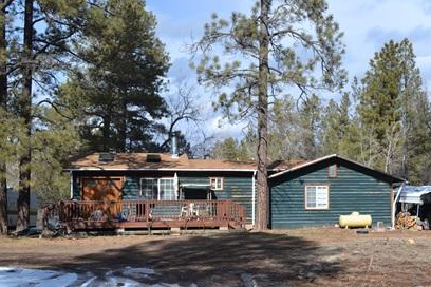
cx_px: 302
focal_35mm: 53
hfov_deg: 36.9
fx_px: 634
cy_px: 171
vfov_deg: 25.5
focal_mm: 24
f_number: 8
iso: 100
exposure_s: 1/250
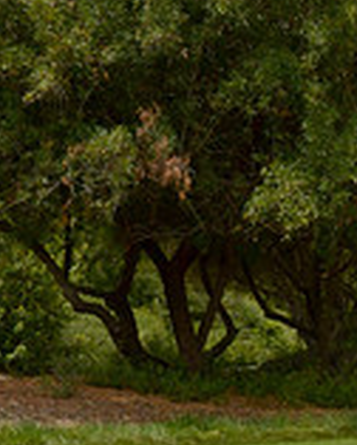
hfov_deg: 9.9
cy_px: 499
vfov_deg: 13.5
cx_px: 816
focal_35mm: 140
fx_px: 1842
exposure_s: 1/200
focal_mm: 27
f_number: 14
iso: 200
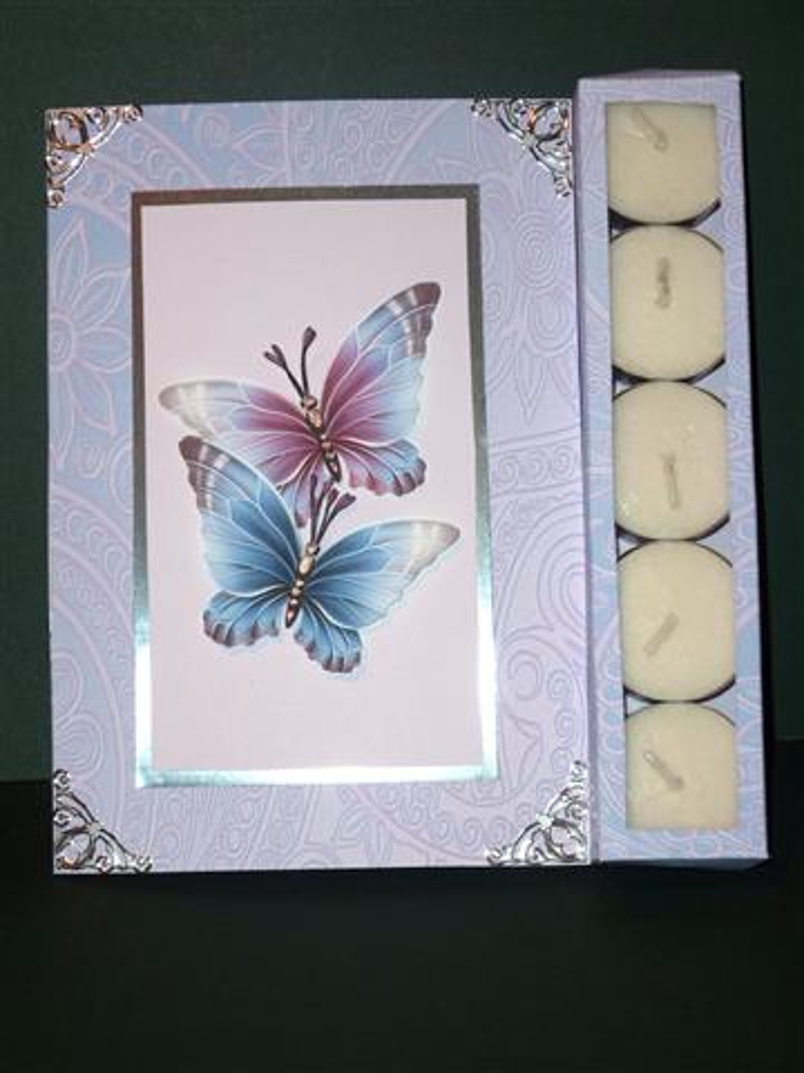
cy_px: 536
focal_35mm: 72
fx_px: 2230
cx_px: 402
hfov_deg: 20.4
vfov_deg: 27.0
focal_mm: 11.9
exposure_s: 1/30
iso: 100
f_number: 4.1
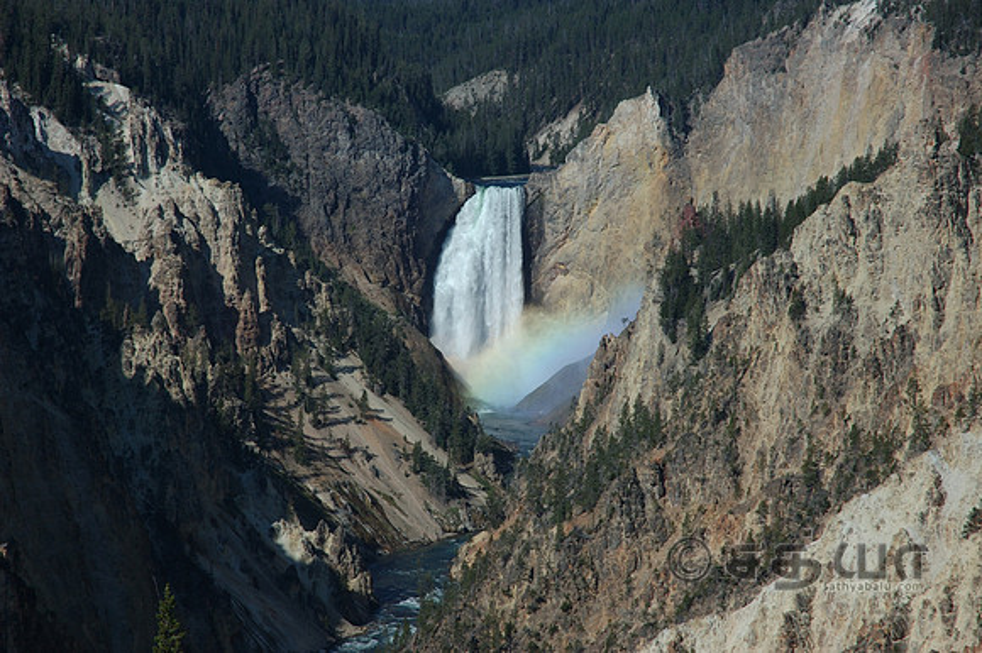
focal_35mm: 105
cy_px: 326
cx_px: 491
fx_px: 2862
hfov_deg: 19.5
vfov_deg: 13.0
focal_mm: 70
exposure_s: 1/250
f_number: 8
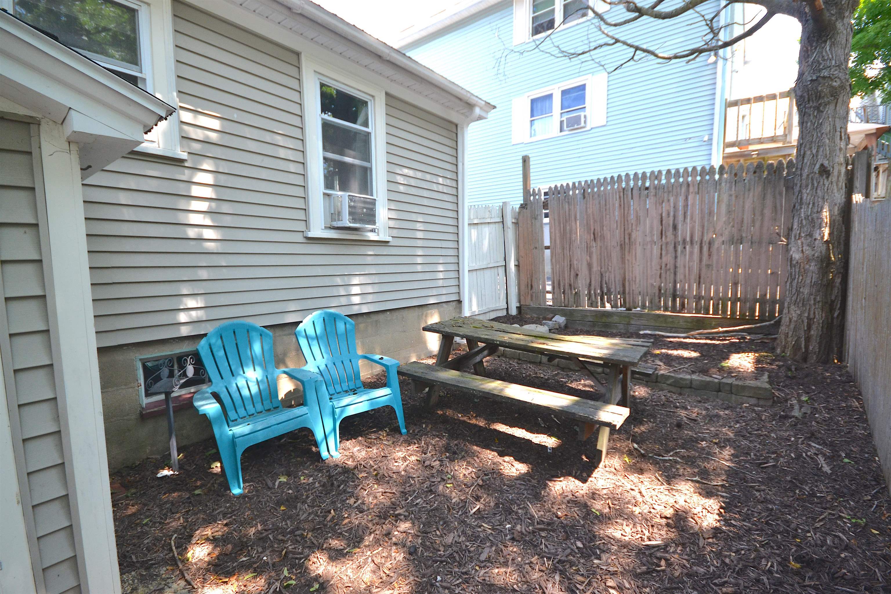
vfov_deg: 77.3
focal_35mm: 15
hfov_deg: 100.4
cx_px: 446
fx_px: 371
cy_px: 297
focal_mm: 10
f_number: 5.6
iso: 400
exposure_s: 1/160
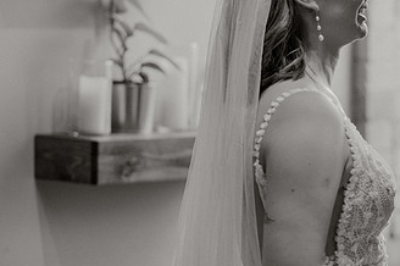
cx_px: 339
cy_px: 67
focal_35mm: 189
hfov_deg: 10.8
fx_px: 2098
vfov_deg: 7.2
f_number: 2.2
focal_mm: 105
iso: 2500
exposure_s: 1/500
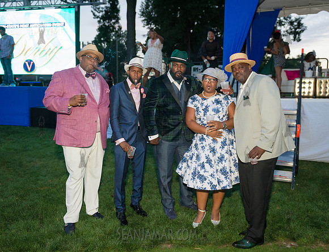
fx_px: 314
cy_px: 115
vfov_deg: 43.7
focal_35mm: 33
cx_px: 164
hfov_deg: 55.3
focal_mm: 26
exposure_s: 1/500
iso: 1600
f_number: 2.8
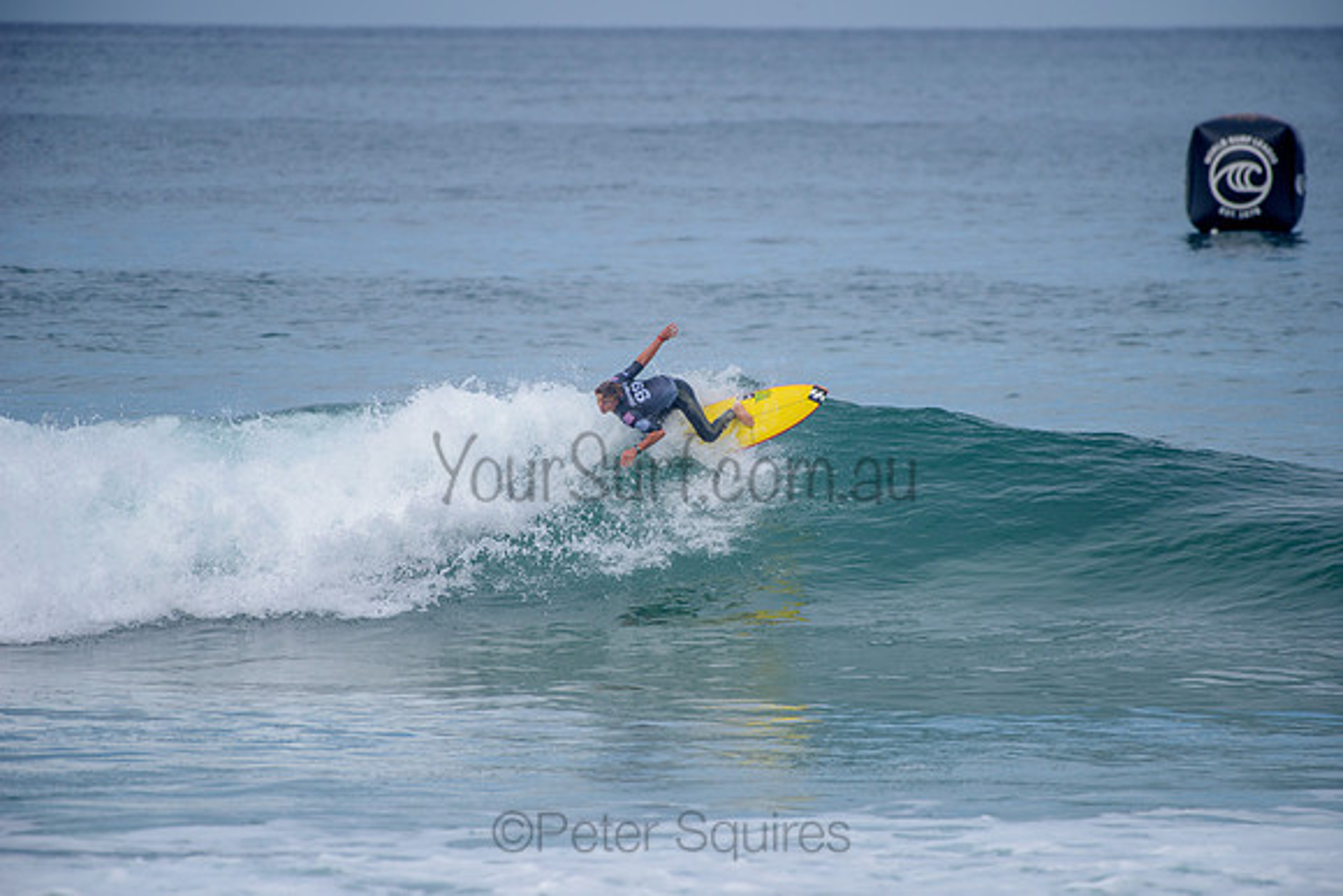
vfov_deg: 2.8
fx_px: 18656
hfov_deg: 4.1
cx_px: 672
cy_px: 448
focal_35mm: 500
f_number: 5.6
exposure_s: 1/2000
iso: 160
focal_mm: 500
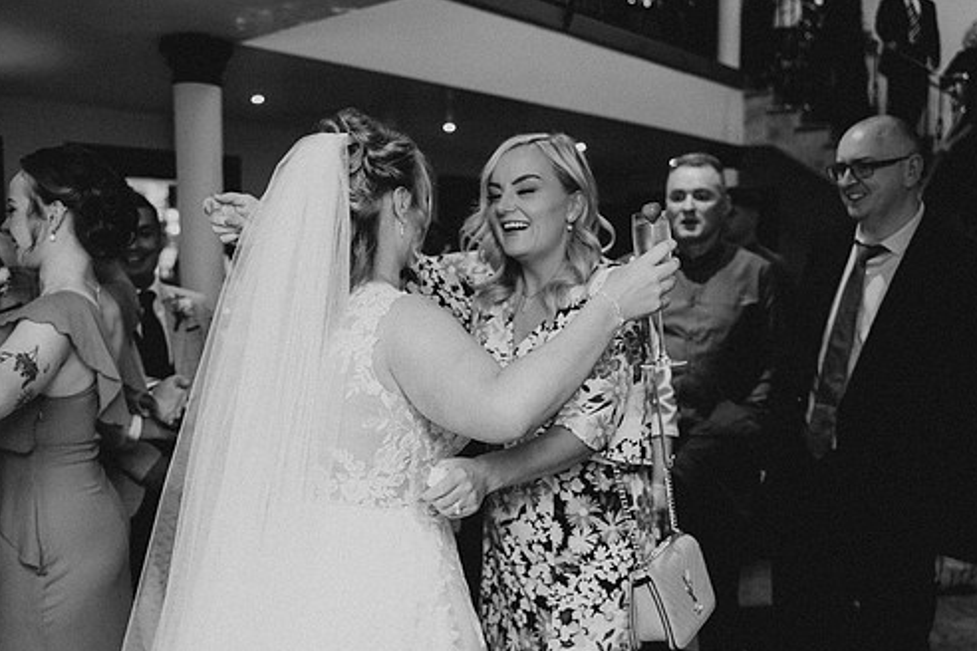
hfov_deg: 57.2
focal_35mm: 33
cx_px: 500
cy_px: 376
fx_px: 896
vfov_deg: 39.9
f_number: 2.8
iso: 1250
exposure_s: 1/160
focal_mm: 28
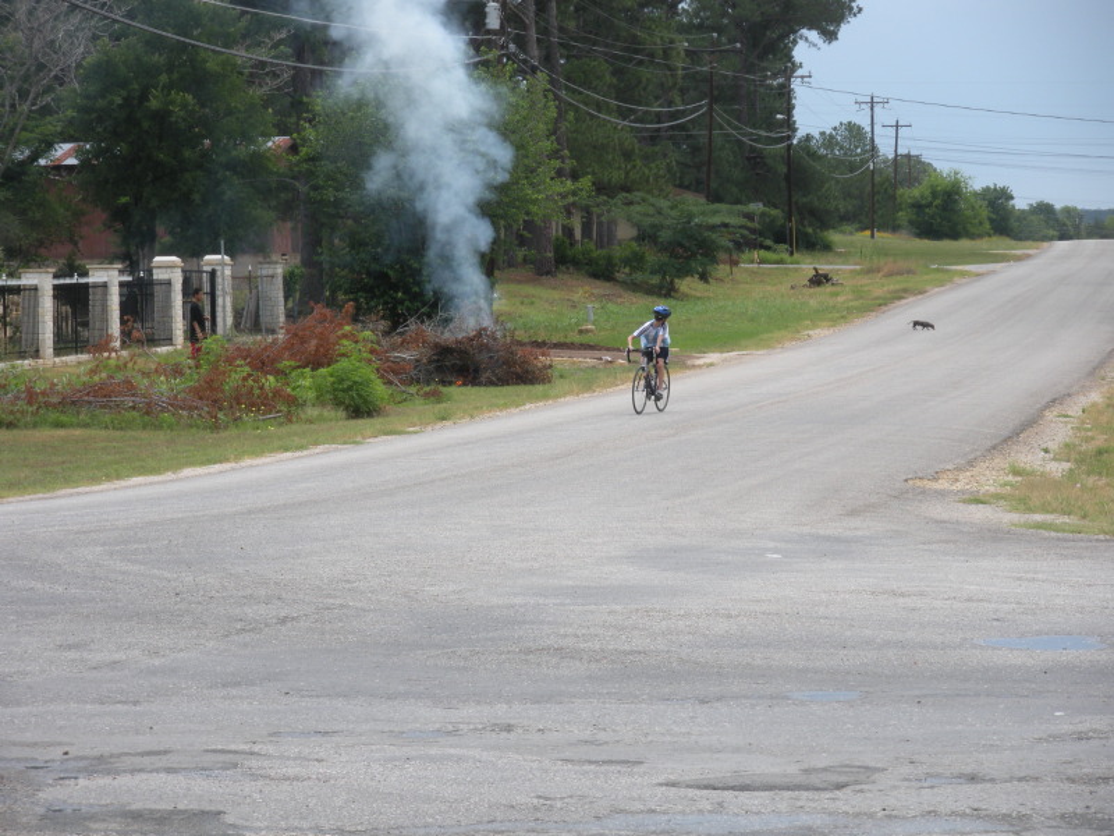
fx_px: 3894
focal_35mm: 121
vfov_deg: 12.2
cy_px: 418
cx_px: 557
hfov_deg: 16.3
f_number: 5.3
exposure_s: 1/217
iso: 64
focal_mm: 21.2
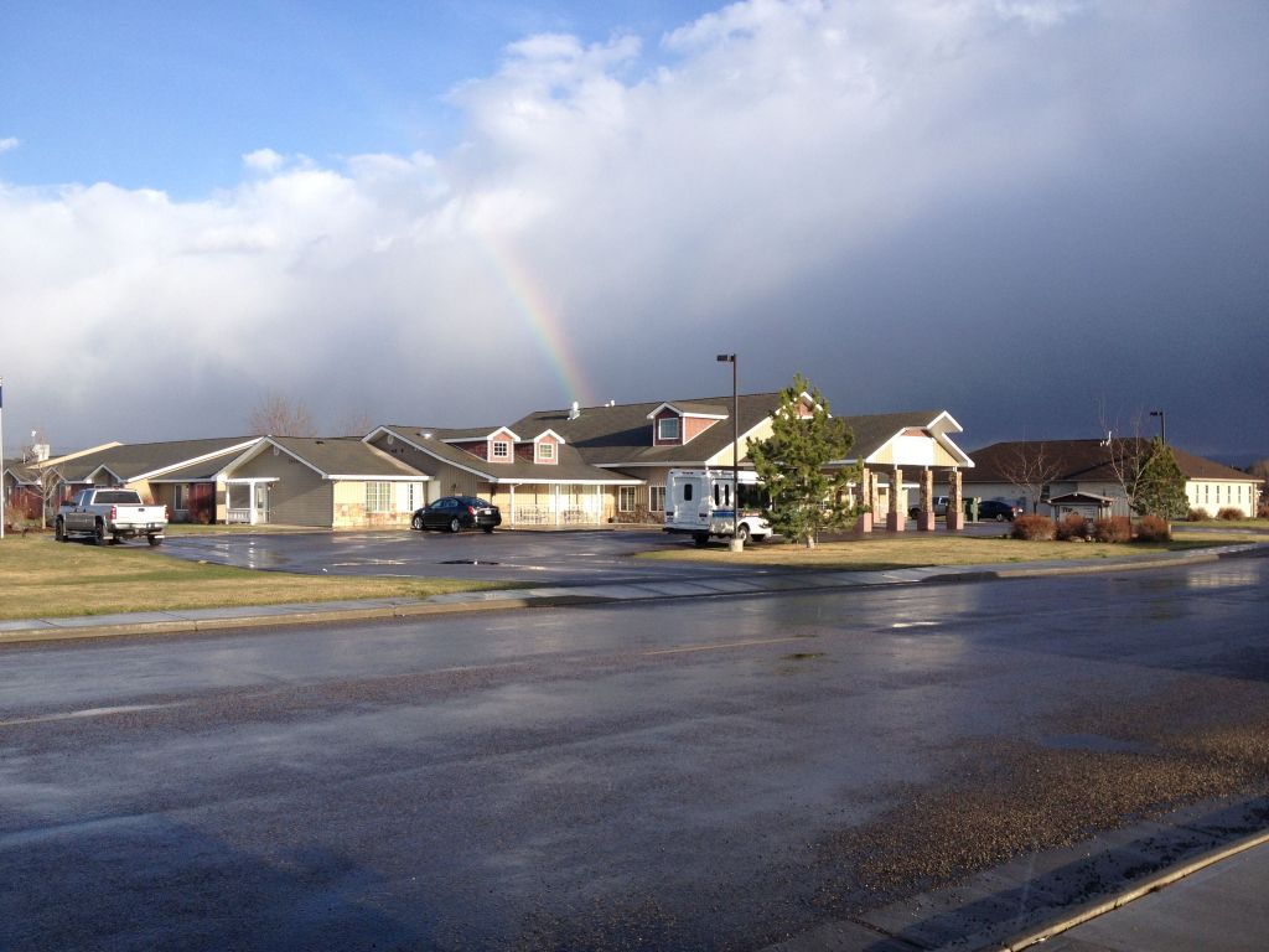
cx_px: 634
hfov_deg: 52.6
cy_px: 476
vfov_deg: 40.7
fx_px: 1283
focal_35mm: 35
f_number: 2.4
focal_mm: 4.28
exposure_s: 1/876
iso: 50
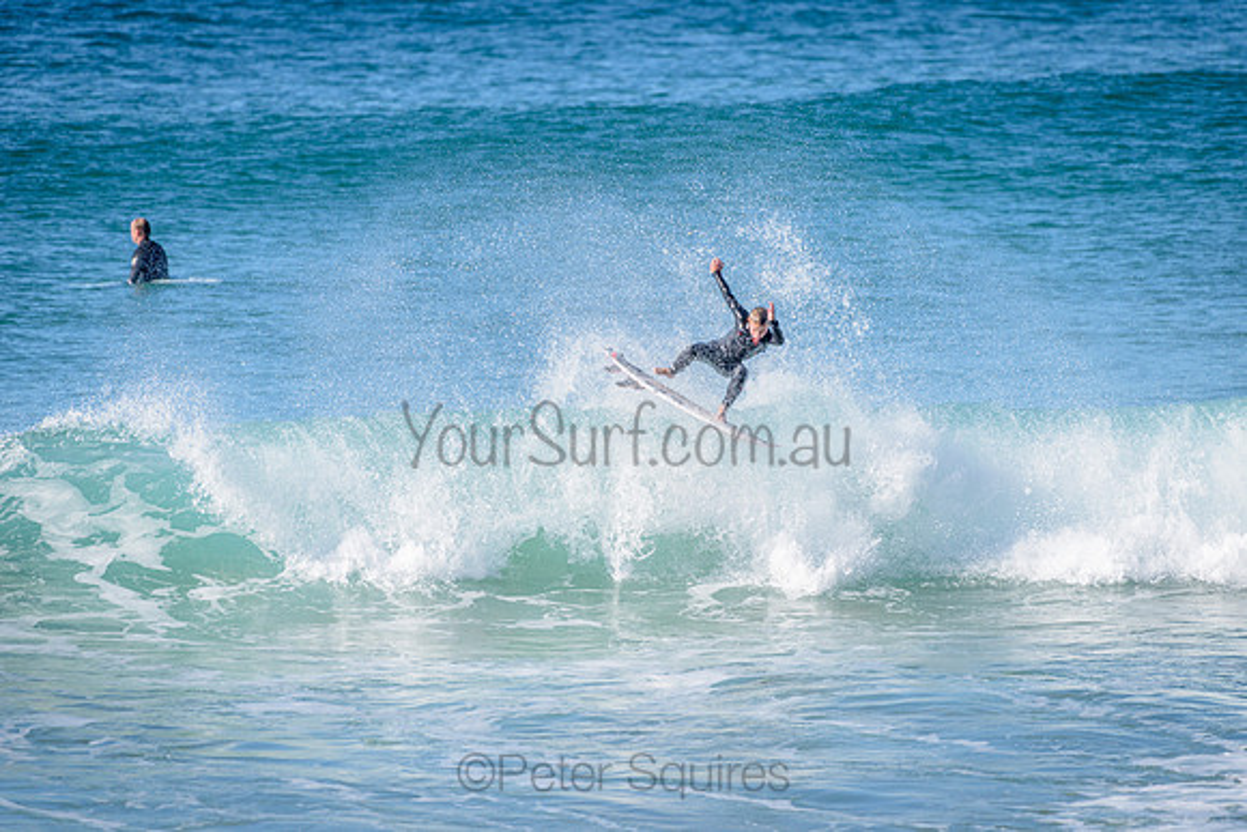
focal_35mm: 500
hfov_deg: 4.1
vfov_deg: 2.8
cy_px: 416
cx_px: 624
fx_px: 17323
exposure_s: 1/2000
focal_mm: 500
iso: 250
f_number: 5.6
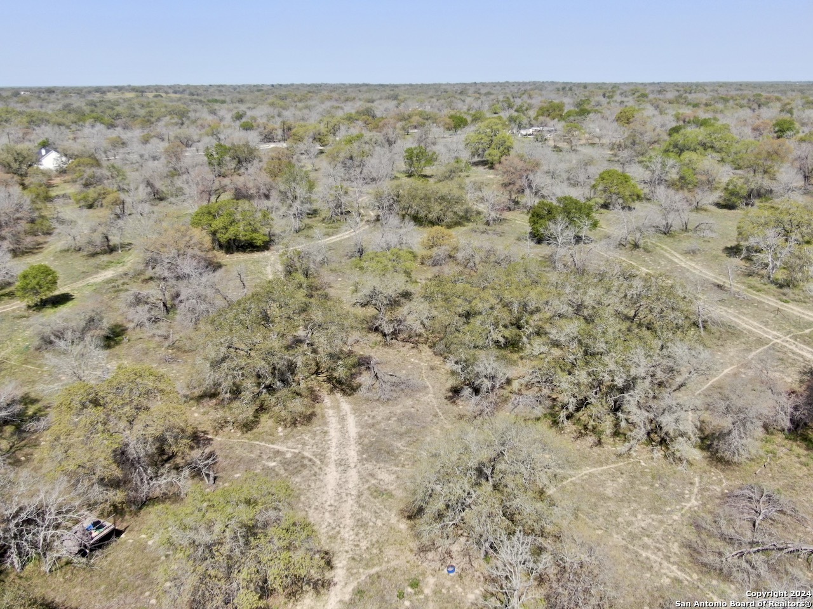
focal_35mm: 32
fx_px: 752
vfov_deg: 44.2
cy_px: 304
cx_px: 406
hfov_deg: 56.8
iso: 100
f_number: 3.1
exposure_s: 1/1000
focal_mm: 5.45
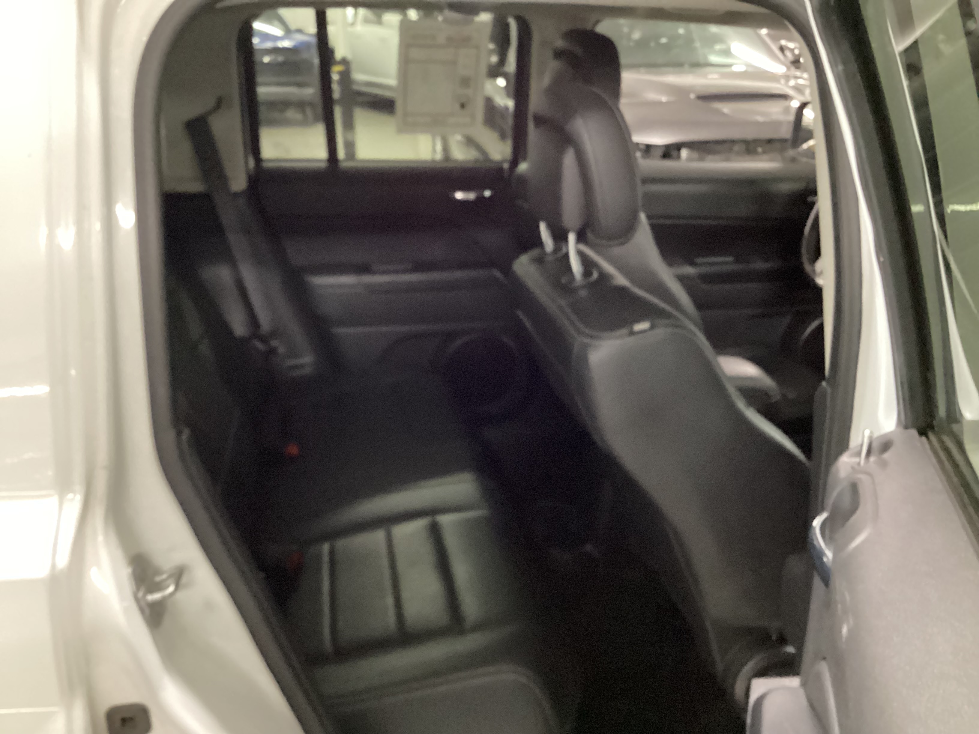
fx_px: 877
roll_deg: +0.1
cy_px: 367
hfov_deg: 58.4
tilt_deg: -22.5
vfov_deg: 45.4
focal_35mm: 31
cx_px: 490
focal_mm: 3.3
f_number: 2.4
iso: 800
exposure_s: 1/20
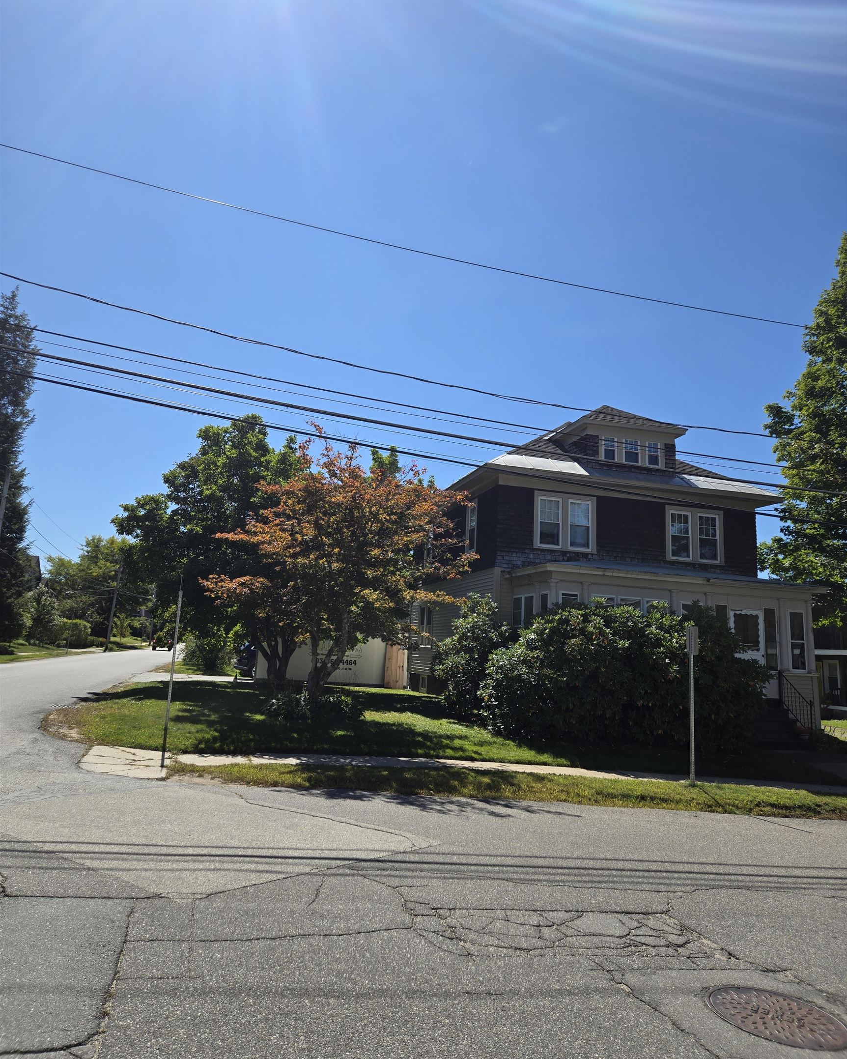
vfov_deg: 70.2
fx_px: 752
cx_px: 424
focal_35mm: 24
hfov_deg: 58.8
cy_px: 502
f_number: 1.8
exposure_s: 1/2333
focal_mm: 5.4
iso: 25
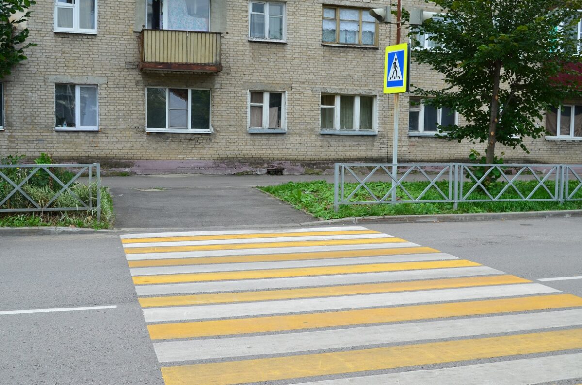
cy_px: 192
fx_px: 678
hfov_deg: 46.5
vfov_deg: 31.8
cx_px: 291
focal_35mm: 42
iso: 320
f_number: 10
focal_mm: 28
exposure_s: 1/250
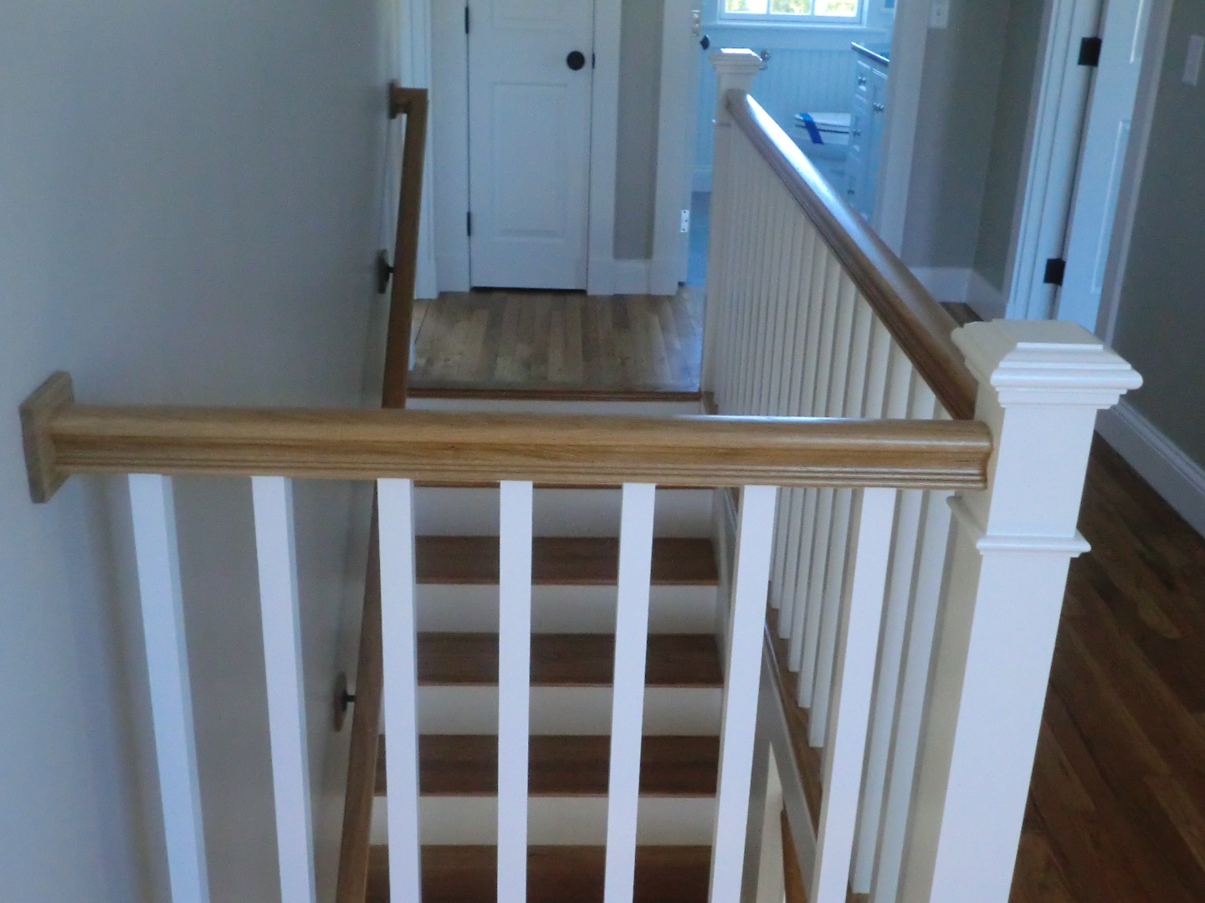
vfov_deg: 37.7
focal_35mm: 38
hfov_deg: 49.0
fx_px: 1323
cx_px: 602
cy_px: 452
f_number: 3.9
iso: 500
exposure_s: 1/60
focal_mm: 6.9
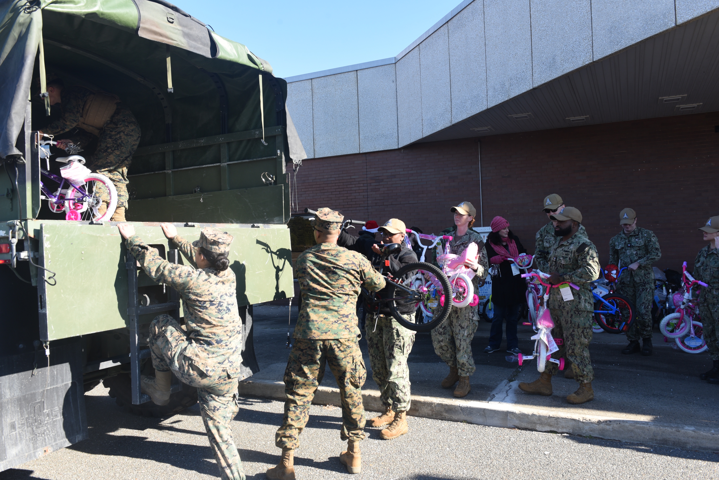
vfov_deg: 45.0
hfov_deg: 63.6
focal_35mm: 29
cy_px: 240
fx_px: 579
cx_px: 360
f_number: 9
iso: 400
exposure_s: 1/320
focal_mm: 29
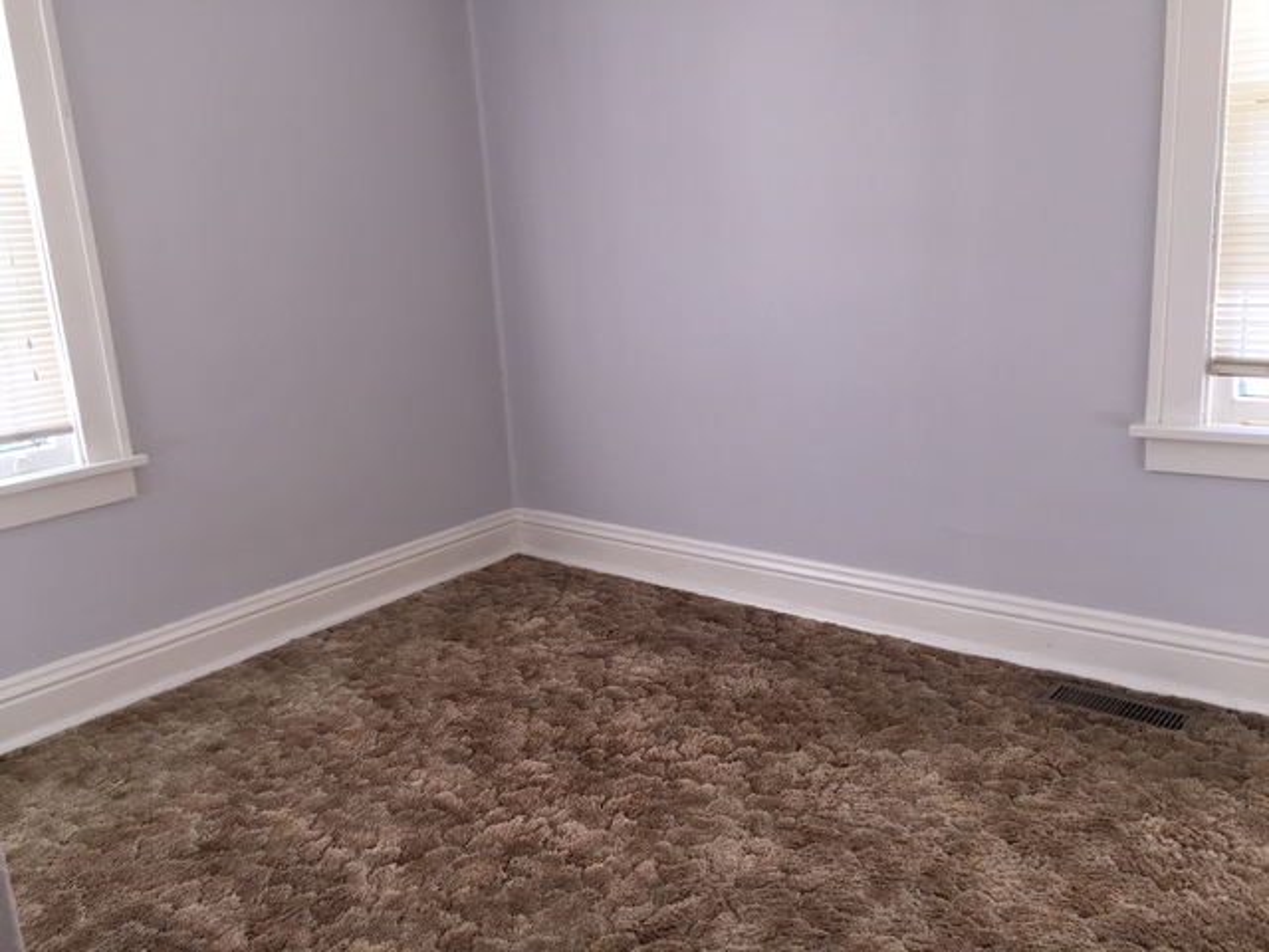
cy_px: 476
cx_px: 634
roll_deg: +4.8
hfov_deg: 61.7
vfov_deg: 48.2
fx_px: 1063
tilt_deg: -14.0
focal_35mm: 29
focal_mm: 4.15
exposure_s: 1/39
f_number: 2.2
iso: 32
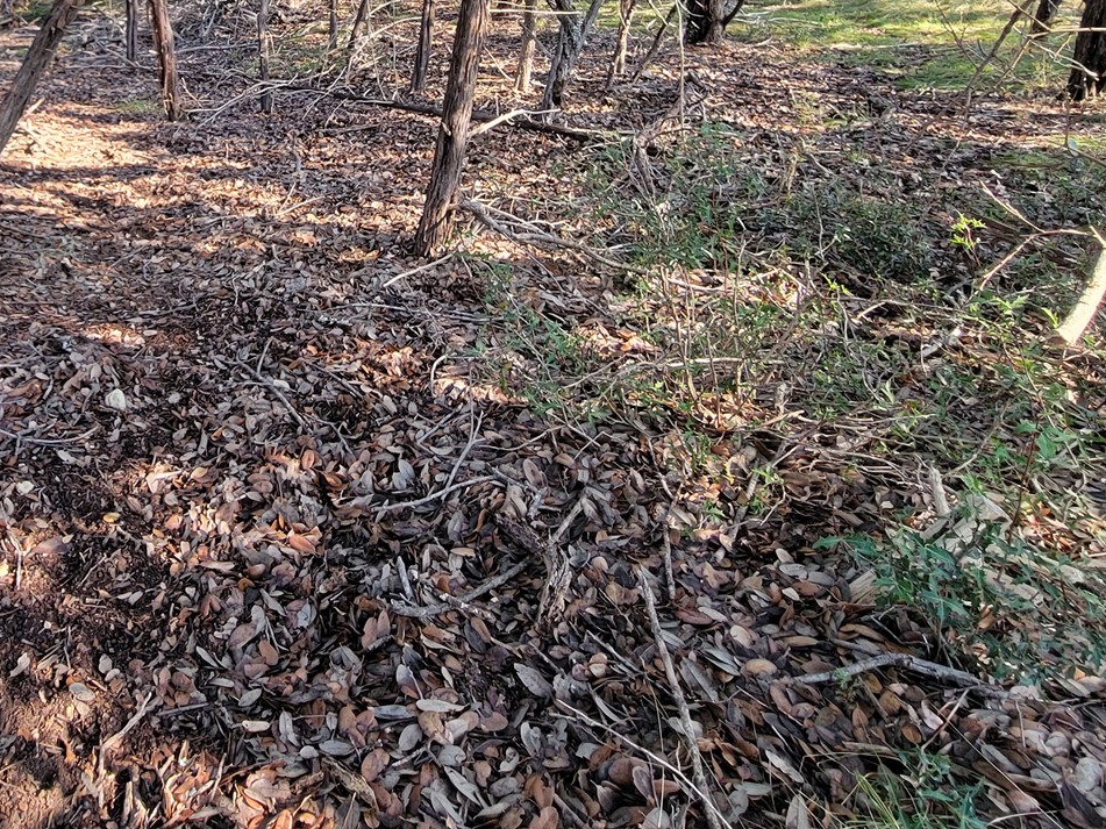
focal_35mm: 28
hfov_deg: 59.5
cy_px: 43
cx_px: 255
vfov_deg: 44.1
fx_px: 895
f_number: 2.2
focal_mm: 2.2
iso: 80
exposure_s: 1/120
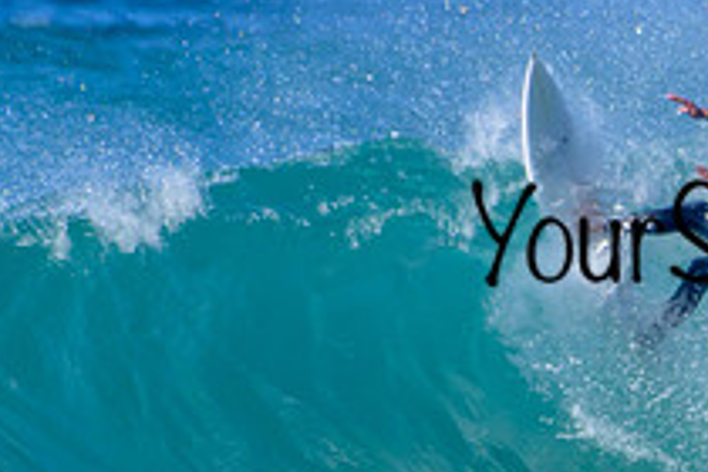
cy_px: 204
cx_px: 819
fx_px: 54394
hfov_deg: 0.7
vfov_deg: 0.5
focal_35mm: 2766
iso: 900
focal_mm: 1000
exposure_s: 1/2000
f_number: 11
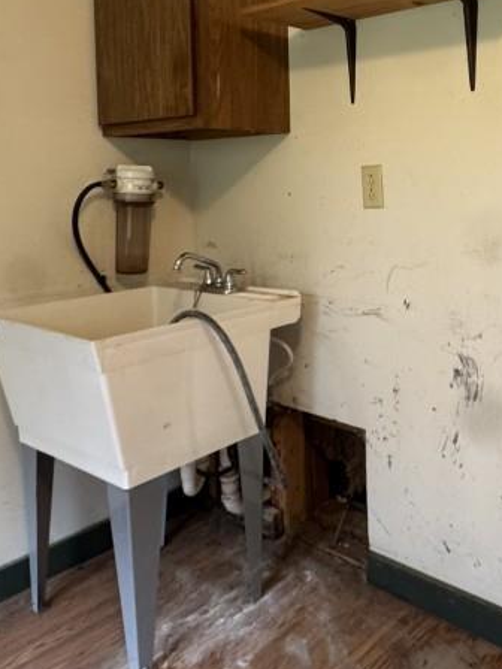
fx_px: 619
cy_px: 199
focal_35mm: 32
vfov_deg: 55.1
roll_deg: +0.5
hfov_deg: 39.3
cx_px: 496
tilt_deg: -2.5
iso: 250
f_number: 2.2
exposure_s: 1/60
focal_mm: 2.22
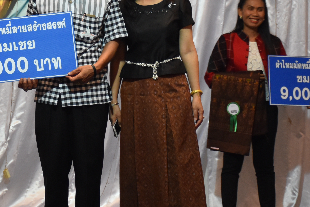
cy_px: 1
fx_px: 1895
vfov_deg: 6.2
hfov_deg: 9.3
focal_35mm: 220
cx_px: -38
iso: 1100
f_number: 4.8
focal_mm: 50
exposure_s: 1/60
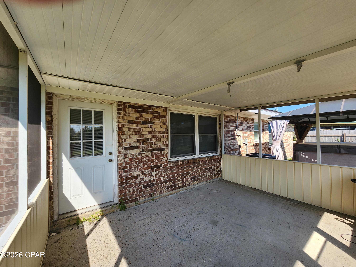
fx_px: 134
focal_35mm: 13
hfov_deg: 106.2
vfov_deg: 89.9
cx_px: 178
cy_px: 134
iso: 50
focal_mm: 2.2
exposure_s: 1/455
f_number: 2.2
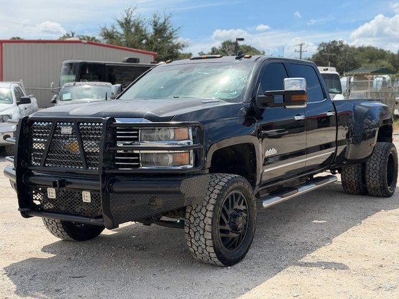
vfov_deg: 30.3
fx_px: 553
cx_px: 200
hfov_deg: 39.7
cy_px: 150
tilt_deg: -5.2
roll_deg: -1.8
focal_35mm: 48
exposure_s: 1/4878
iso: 80
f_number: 1.78
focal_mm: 6.76
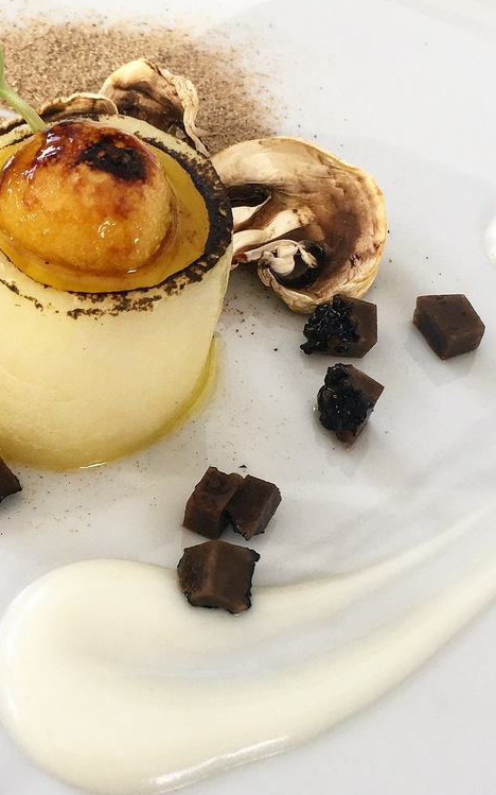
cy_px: 400
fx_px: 909
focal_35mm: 42
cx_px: 90
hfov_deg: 29.7
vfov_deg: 47.2
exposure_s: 1/107
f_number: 2.2
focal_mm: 4.15
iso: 25
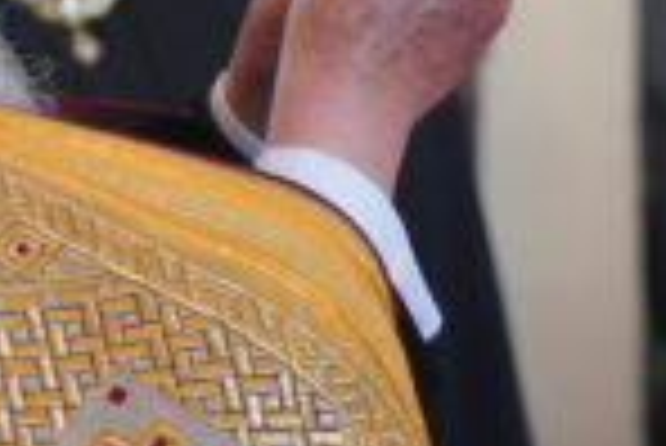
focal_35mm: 164
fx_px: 3037
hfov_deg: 12.5
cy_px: -176
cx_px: 212
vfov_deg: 8.2
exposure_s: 1/160
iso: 8000
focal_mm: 54
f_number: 4
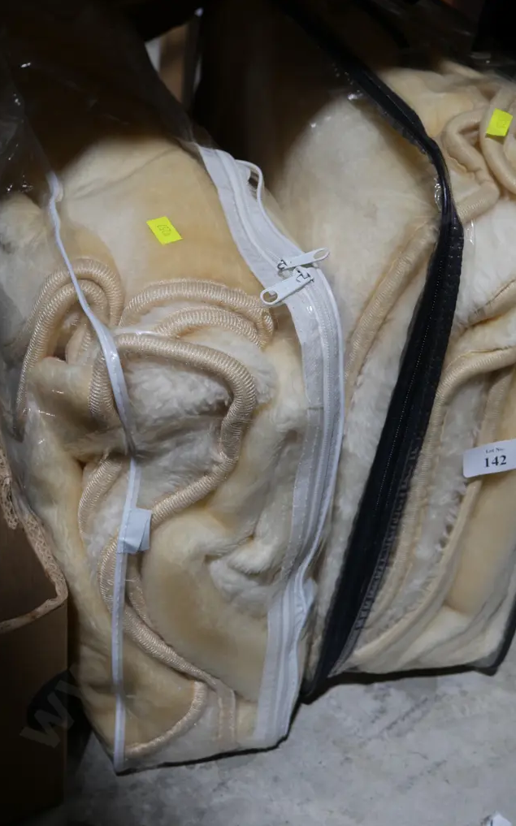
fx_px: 1058
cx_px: 282
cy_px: 413
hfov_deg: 27.4
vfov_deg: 42.7
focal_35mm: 47
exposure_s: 1/60
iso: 320
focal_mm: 22
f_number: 4.7
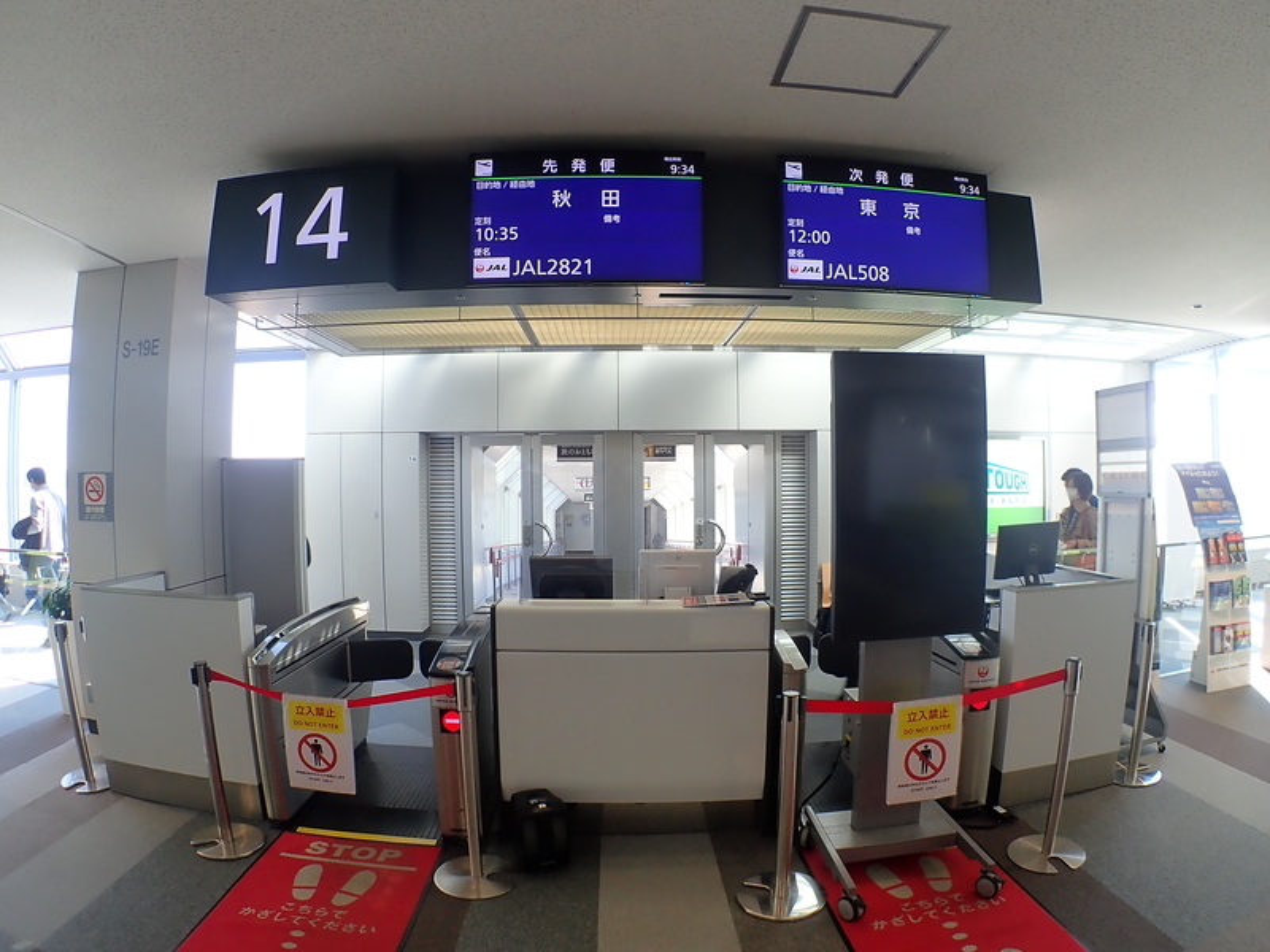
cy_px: 476
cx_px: 635
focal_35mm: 25
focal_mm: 4.5
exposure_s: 1/80
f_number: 2.8
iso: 100
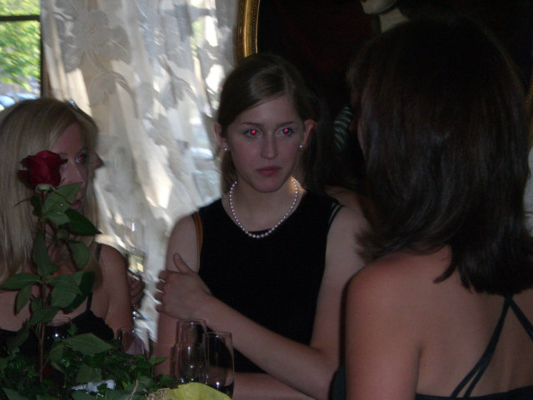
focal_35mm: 114
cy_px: 200
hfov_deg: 17.3
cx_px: 266
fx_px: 1755
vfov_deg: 13.0
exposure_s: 1/60
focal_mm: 18.6
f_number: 5.2
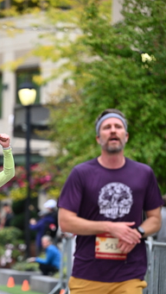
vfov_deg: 7.7
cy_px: 185
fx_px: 2182
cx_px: 13
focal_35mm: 279
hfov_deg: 4.4
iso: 640
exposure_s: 1/2000
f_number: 2.8
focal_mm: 165
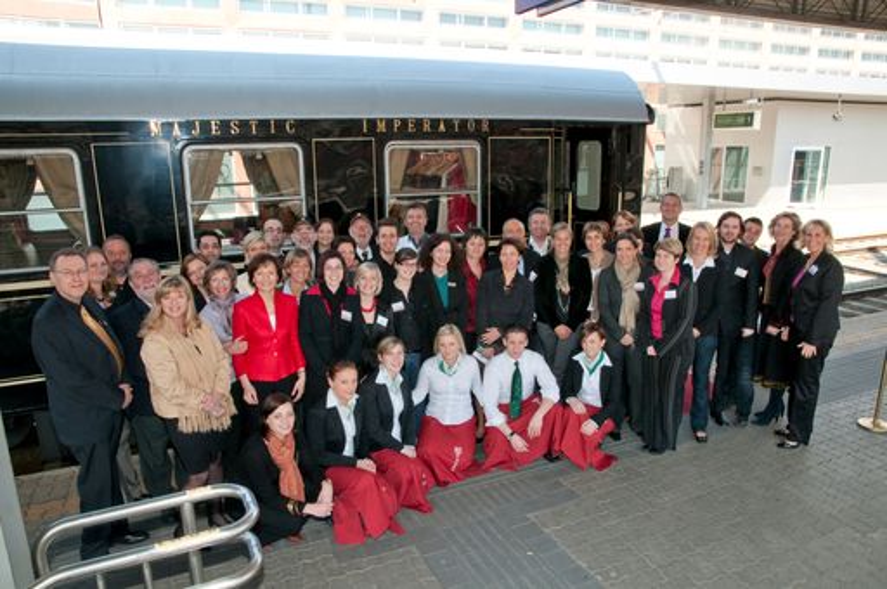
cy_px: 294
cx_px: 444
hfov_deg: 73.8
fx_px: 591
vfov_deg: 53.0
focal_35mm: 24
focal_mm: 16
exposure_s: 1/100
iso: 400
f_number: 11
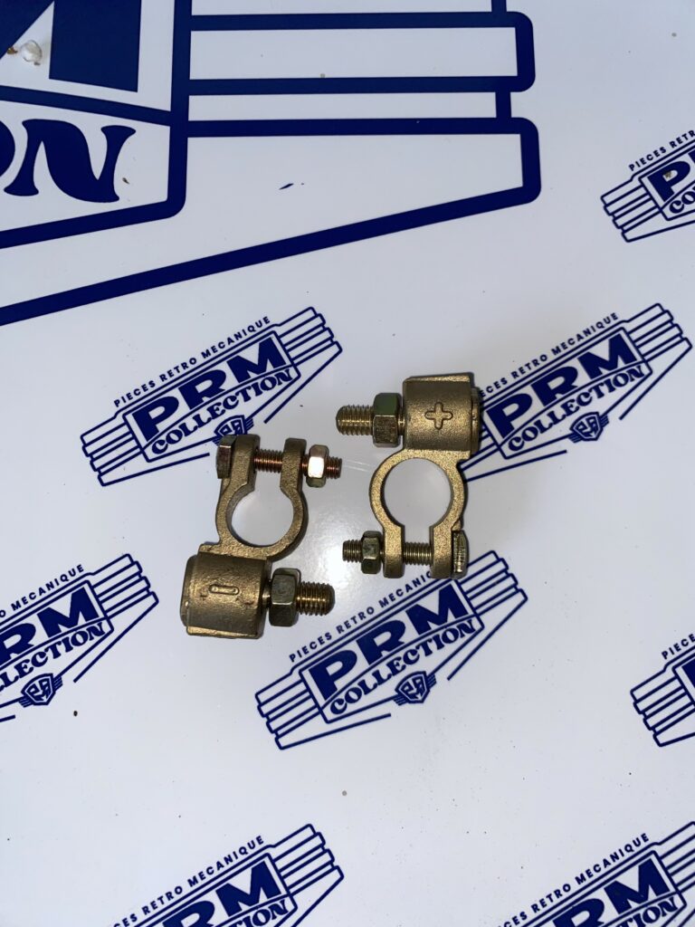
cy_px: 464
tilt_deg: -80.7
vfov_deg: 67.3
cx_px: 348
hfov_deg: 53.1
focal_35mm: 26
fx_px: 696
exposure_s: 1/75
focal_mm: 4.25
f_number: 1.8
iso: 32
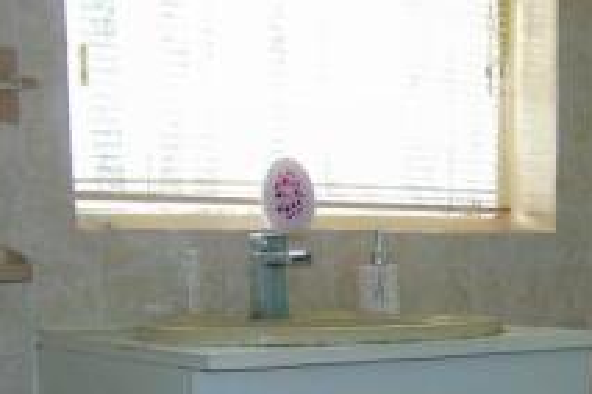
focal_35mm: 71
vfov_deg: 18.5
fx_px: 1167
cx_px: 388
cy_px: 426
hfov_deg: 28.3
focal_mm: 4.5
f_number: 3
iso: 80
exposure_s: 1/30
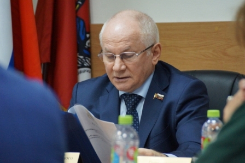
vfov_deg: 3.7
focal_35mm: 375
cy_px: 82
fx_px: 2553
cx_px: 122
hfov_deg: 5.5
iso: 2000
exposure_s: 1/80
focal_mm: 250
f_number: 6.3
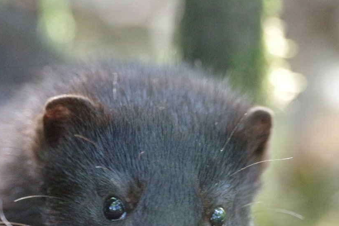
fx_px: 7751
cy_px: 202
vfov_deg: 1.7
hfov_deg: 2.5
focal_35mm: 823
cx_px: 174
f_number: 4
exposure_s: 1/50
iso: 5000
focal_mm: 300
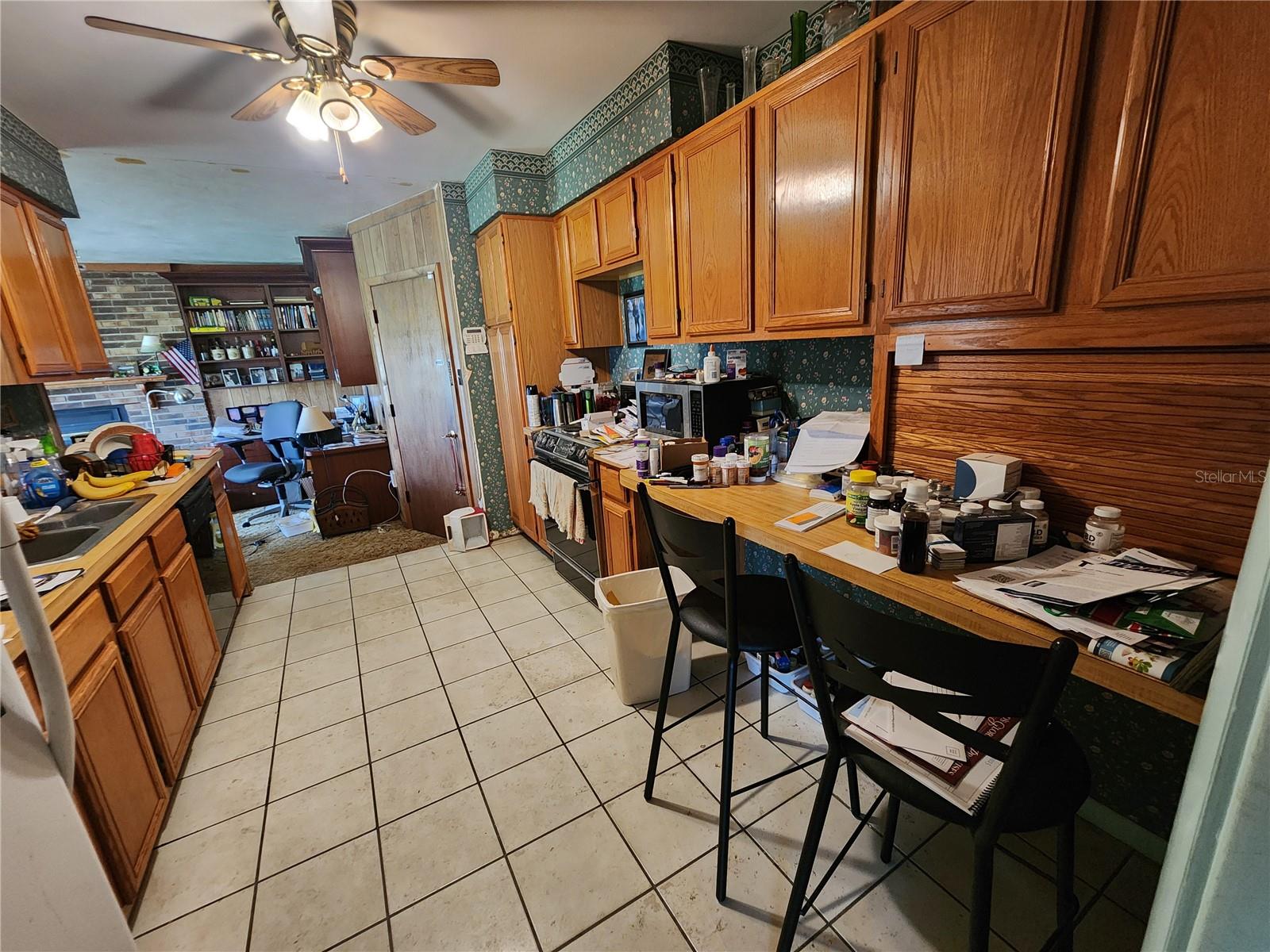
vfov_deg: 89.9
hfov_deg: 106.2
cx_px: 635
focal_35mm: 13
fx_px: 477
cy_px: 476
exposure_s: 1/30
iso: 500
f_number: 2.2
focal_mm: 2.2
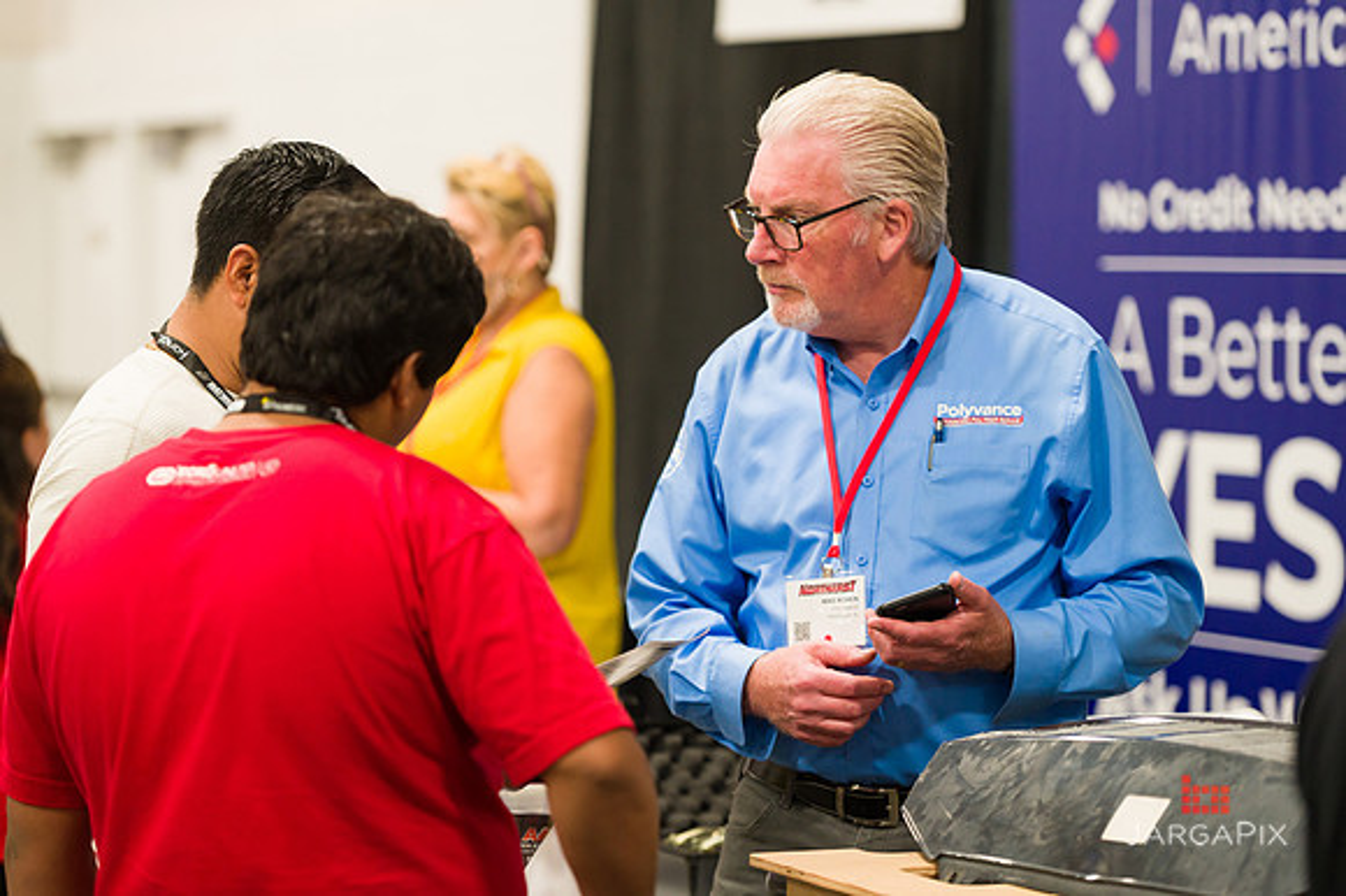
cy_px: 448
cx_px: 673
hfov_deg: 15.8
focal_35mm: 130
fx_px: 4858
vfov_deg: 10.5
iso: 2000
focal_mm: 130
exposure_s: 1/125
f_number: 3.2
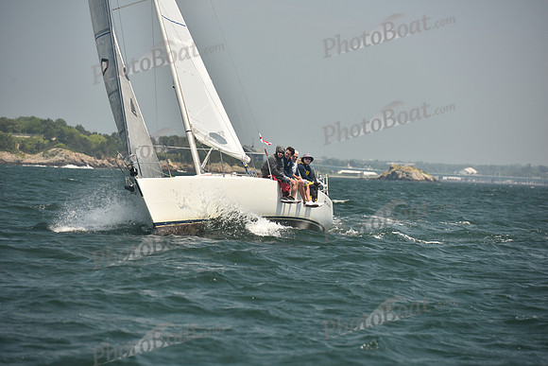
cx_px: 274
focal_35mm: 200
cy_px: 183
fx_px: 3045
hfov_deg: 10.3
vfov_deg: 6.9
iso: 250
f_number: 5.6
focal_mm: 200
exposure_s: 1/640
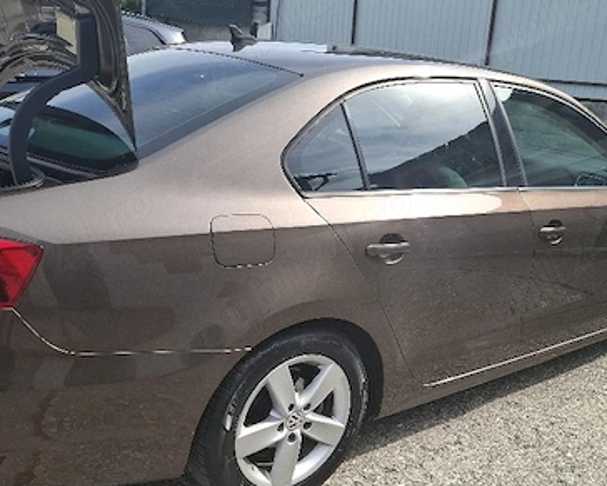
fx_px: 665
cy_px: 277
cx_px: 370
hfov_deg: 48.7
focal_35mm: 37
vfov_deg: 40.0
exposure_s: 1/833
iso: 50
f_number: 1.8
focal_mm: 5.54
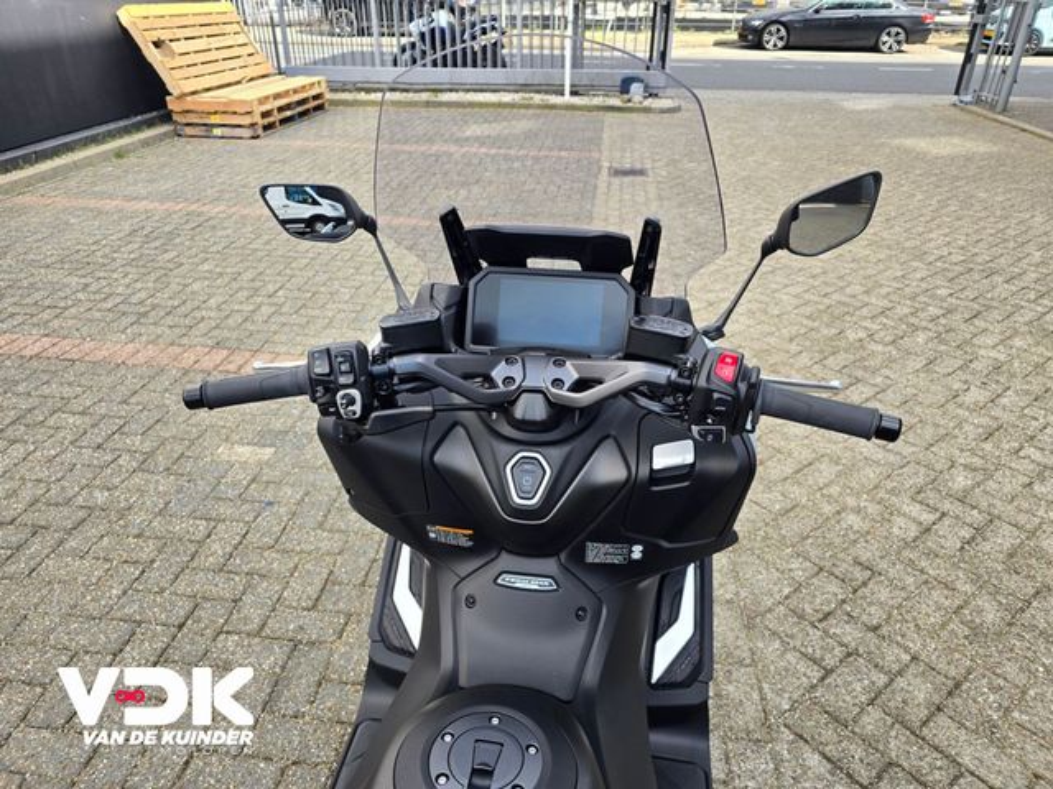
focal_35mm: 23
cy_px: 394
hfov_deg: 73.9
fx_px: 700
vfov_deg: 58.9
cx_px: 526
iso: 12
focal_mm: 6.3
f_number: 1.7
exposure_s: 1/180
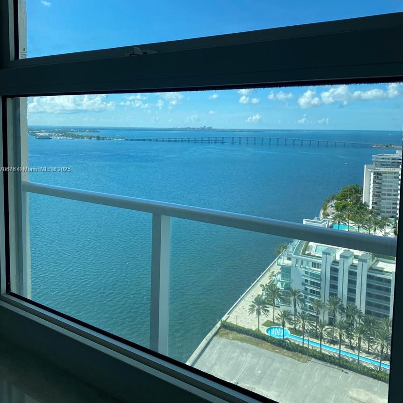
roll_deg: -1.1
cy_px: 170
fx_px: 421
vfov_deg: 50.9
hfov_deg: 51.1
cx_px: 195
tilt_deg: -4.0
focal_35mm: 32
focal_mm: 4.25
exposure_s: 1/1961
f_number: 1.8
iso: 32
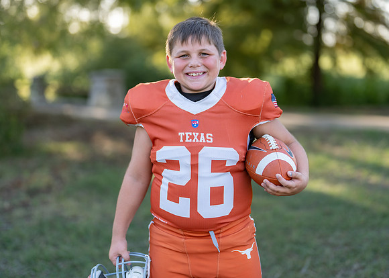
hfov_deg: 31.6
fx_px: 688
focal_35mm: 62
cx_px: 208
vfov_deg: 22.8
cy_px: 125
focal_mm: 50
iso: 100
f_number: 1.2
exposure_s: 1/1250
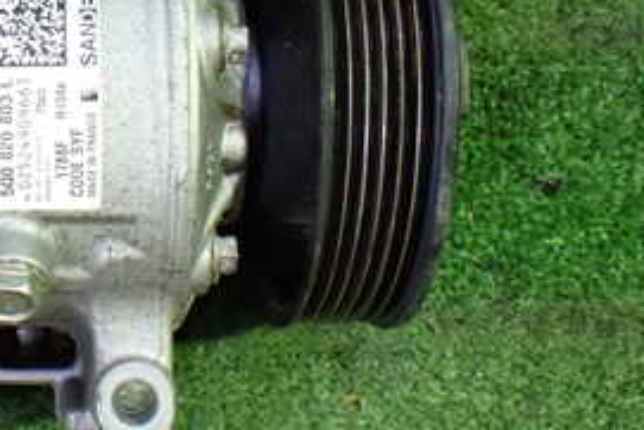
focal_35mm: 69
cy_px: 147
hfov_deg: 27.2
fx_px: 1235
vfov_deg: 19.7
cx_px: -31
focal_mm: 5.4
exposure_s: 1/50
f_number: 2.3
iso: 800
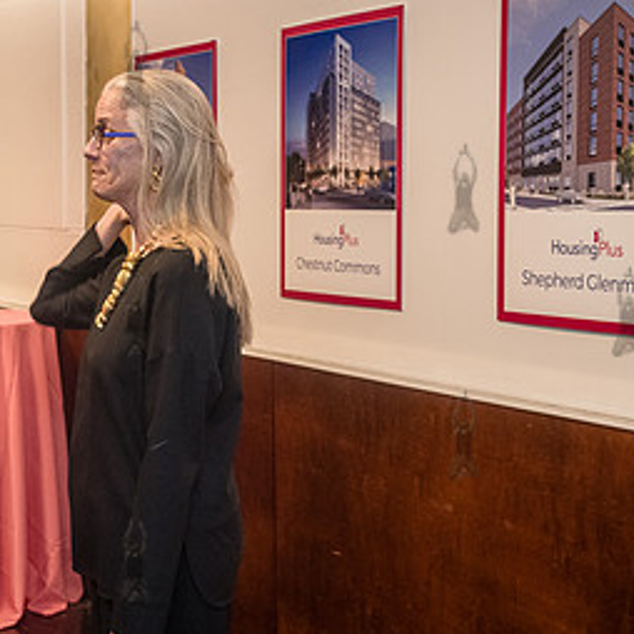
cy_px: 326
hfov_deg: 23.7
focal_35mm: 72
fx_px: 1492
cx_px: 132
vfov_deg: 24.0
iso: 5000
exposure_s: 1/125
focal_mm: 35
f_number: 5.6
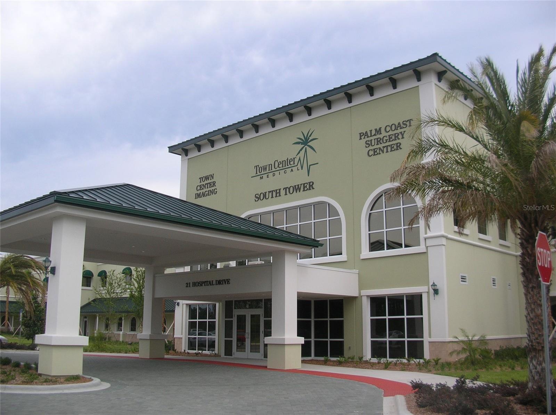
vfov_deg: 40.6
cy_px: 208
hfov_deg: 52.7
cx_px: 278
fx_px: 561
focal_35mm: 35
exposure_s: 1/931
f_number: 2.8
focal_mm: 5.8
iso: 50
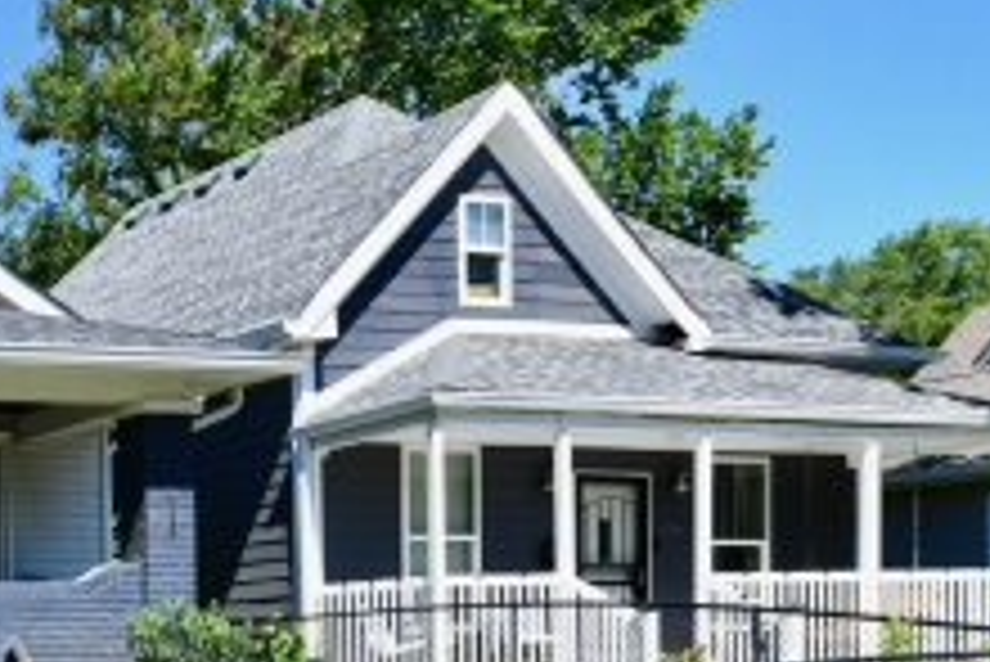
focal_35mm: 58
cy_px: 716
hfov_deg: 29.3
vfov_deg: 22.2
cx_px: -220
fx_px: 1596
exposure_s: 1/500
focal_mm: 17
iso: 640
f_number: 11
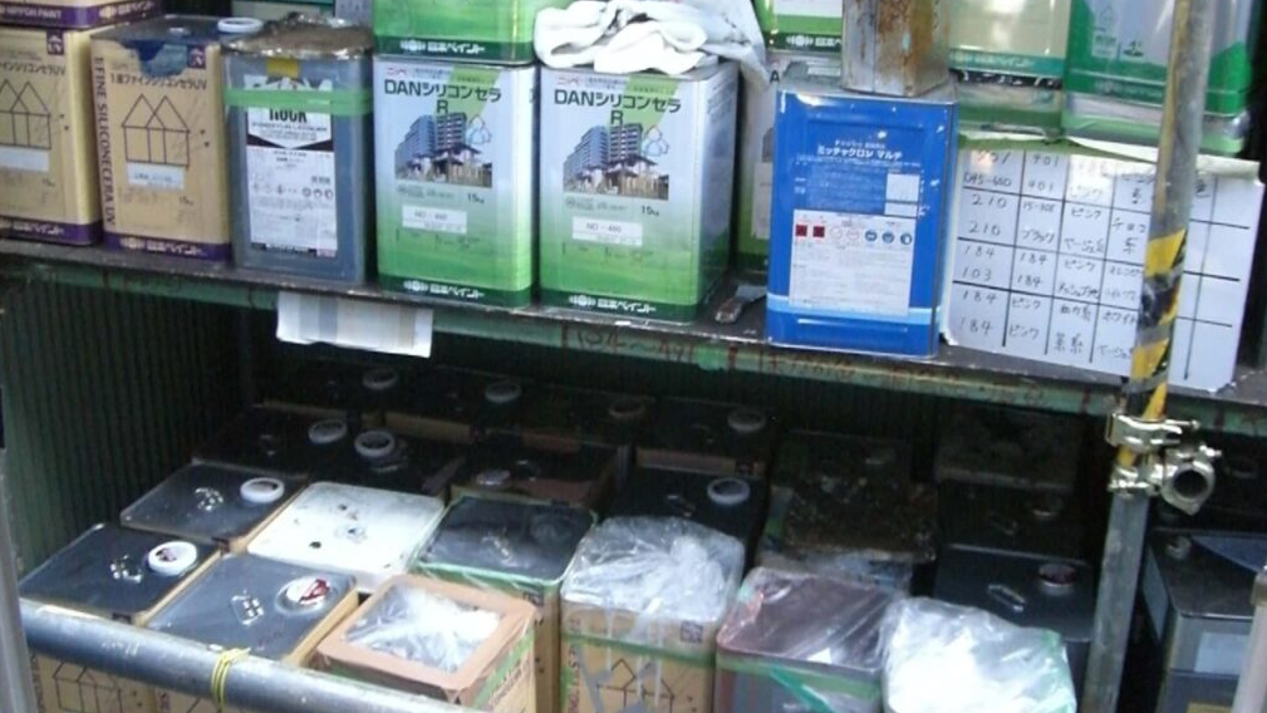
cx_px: 639
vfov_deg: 28.3
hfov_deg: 48.3
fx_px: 1411
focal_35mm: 42
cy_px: 325
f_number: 2.7
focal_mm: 6.2
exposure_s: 1/50
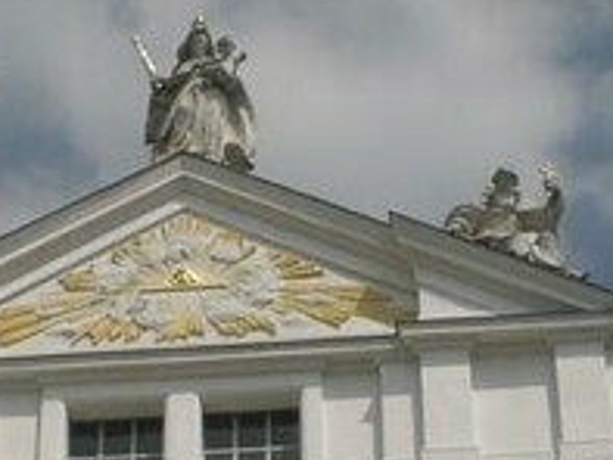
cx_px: 208
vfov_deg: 9.6
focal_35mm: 154
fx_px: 2729
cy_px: 488
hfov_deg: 12.8
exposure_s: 1/1600
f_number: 4.4
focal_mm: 6.3
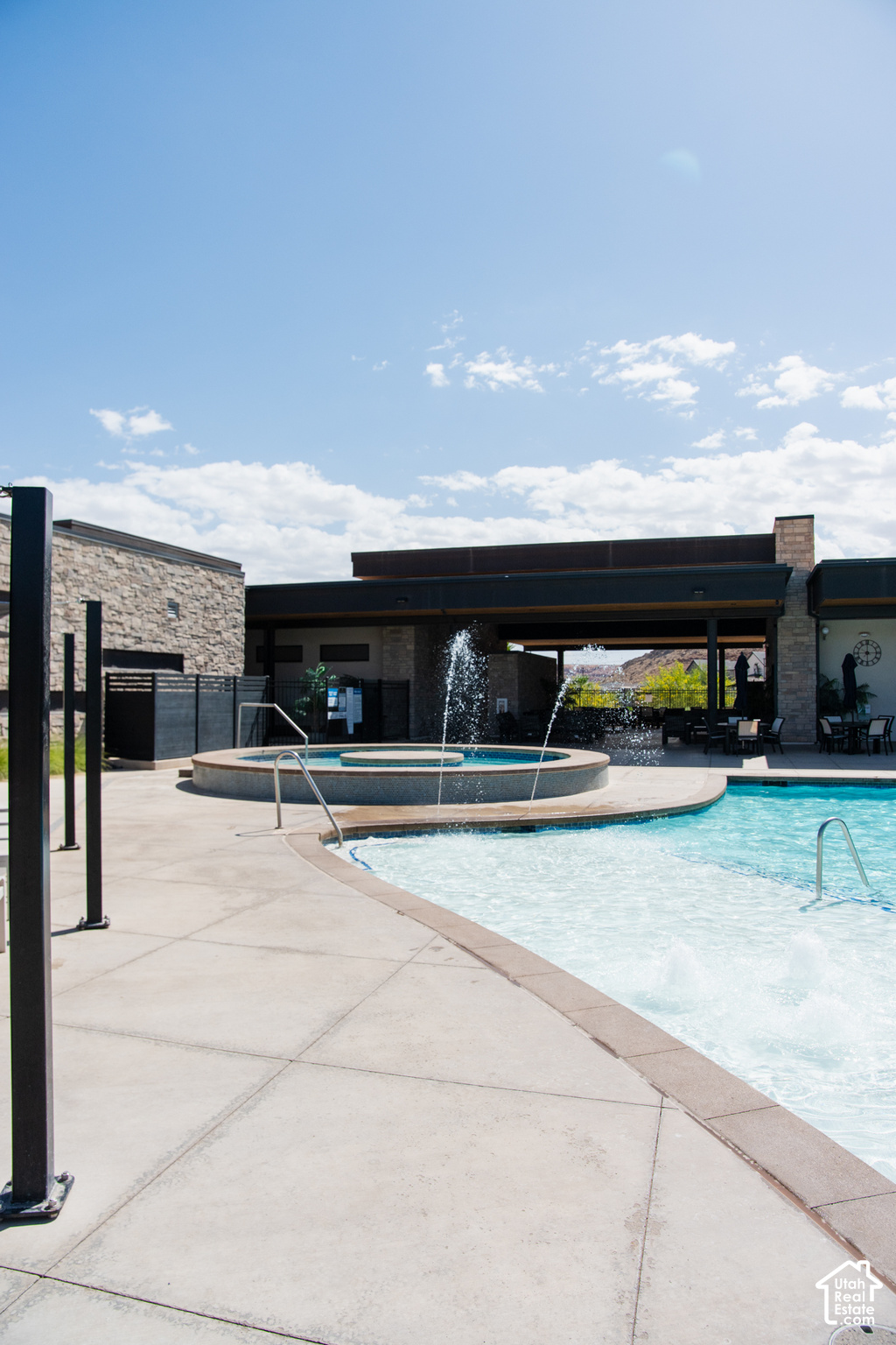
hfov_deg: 53.1
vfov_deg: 73.7
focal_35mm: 24
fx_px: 896
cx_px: 448
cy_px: 672
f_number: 5.6
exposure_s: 1/3200
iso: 400
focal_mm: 24
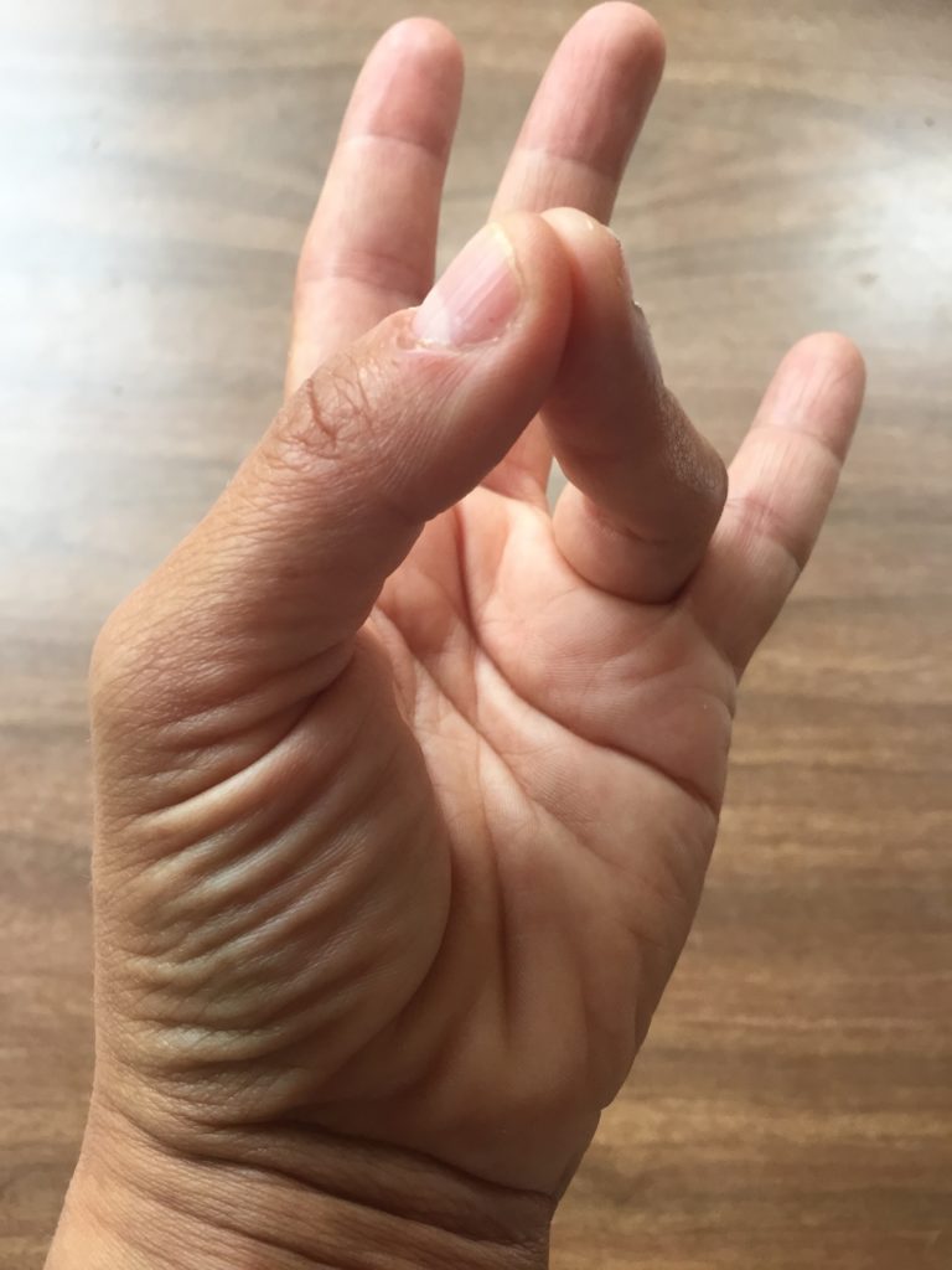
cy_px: 635
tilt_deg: -65.1
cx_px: 476
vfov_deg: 61.7
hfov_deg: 48.2
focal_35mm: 29
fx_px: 1063
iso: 50
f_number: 2.2
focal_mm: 4.15
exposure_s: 1/33
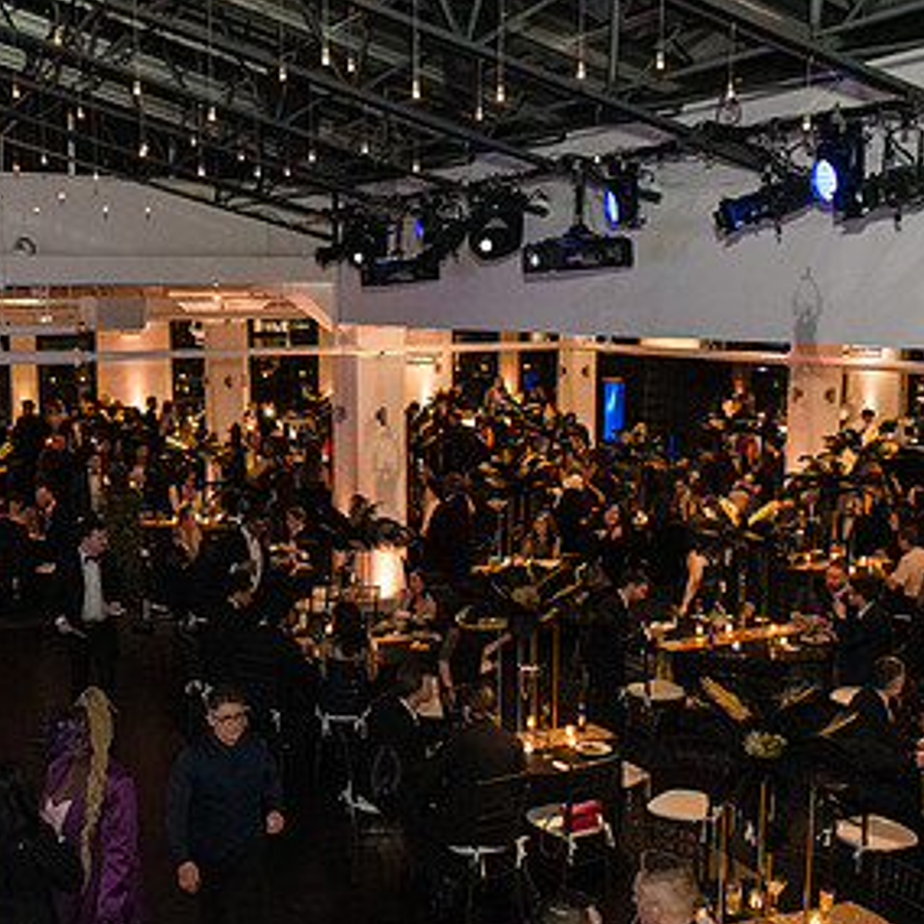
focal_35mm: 42
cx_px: 384
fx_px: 1268
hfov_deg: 39.9
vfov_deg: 40.0
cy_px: 480
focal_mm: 24
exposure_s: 1/160
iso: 8000
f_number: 3.5
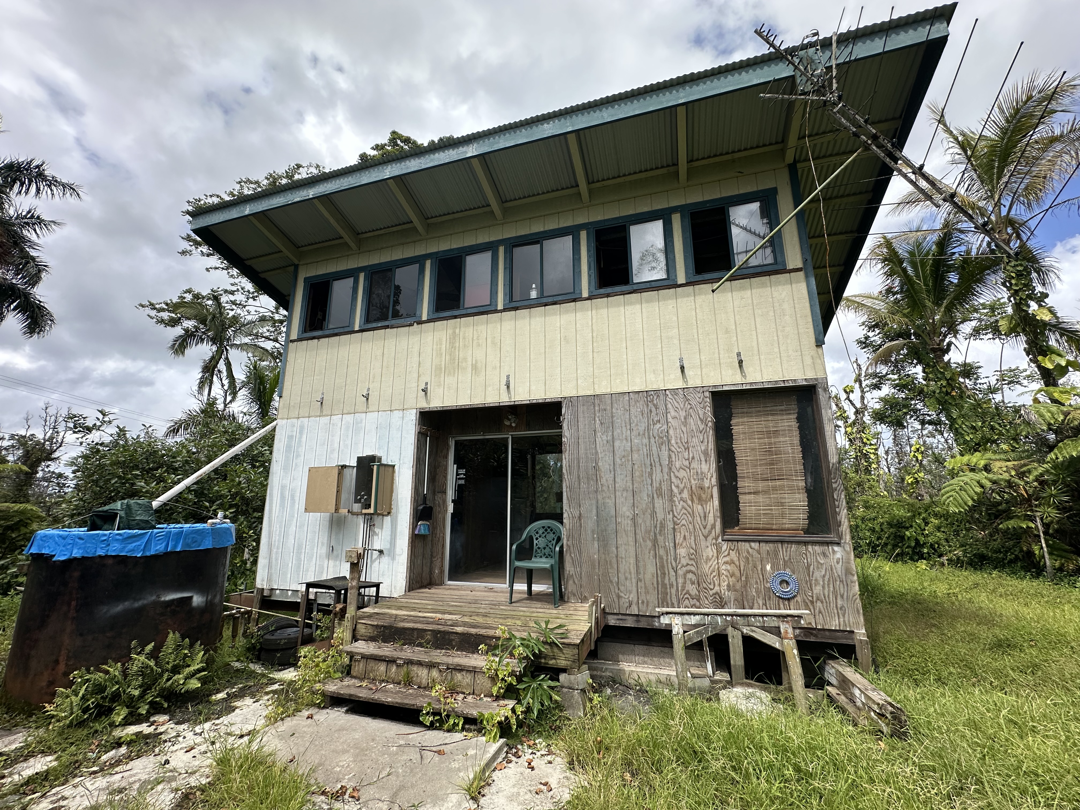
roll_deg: -0.1
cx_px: 540
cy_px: 405
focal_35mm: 14
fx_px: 437
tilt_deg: +13.7
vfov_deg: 85.7
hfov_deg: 102.1
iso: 50
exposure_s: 1/1350
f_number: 2.2
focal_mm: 2.22
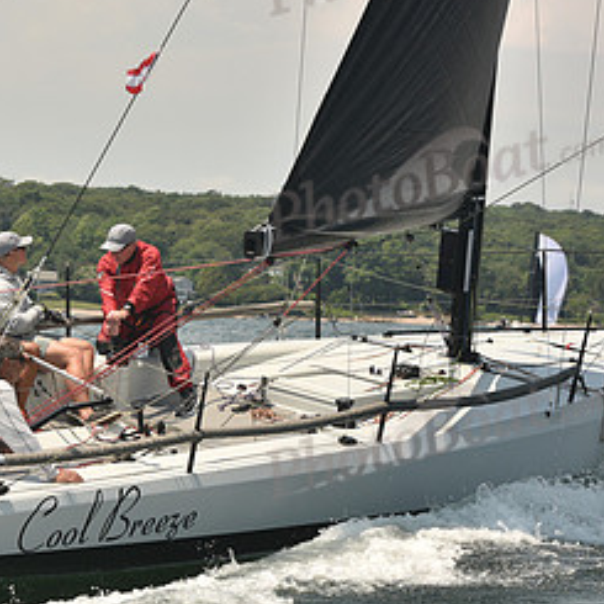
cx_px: 141
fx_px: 2783
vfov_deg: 12.4
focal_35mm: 141
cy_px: 341
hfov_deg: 12.3
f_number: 6.3
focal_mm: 70
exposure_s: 1/640
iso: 250
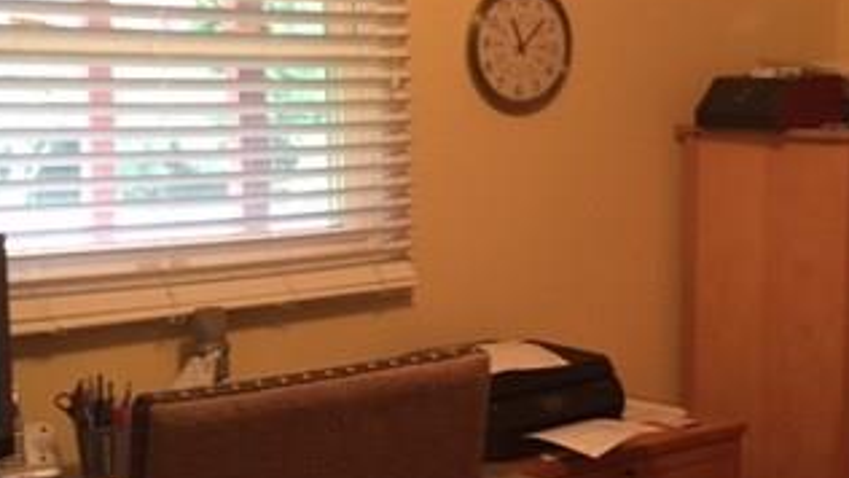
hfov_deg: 32.0
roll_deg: -1.0
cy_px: 260
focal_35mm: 64
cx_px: 669
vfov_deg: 18.8
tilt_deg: -7.1
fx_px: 1441
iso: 200
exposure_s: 1/30
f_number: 2.2
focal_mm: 4.15
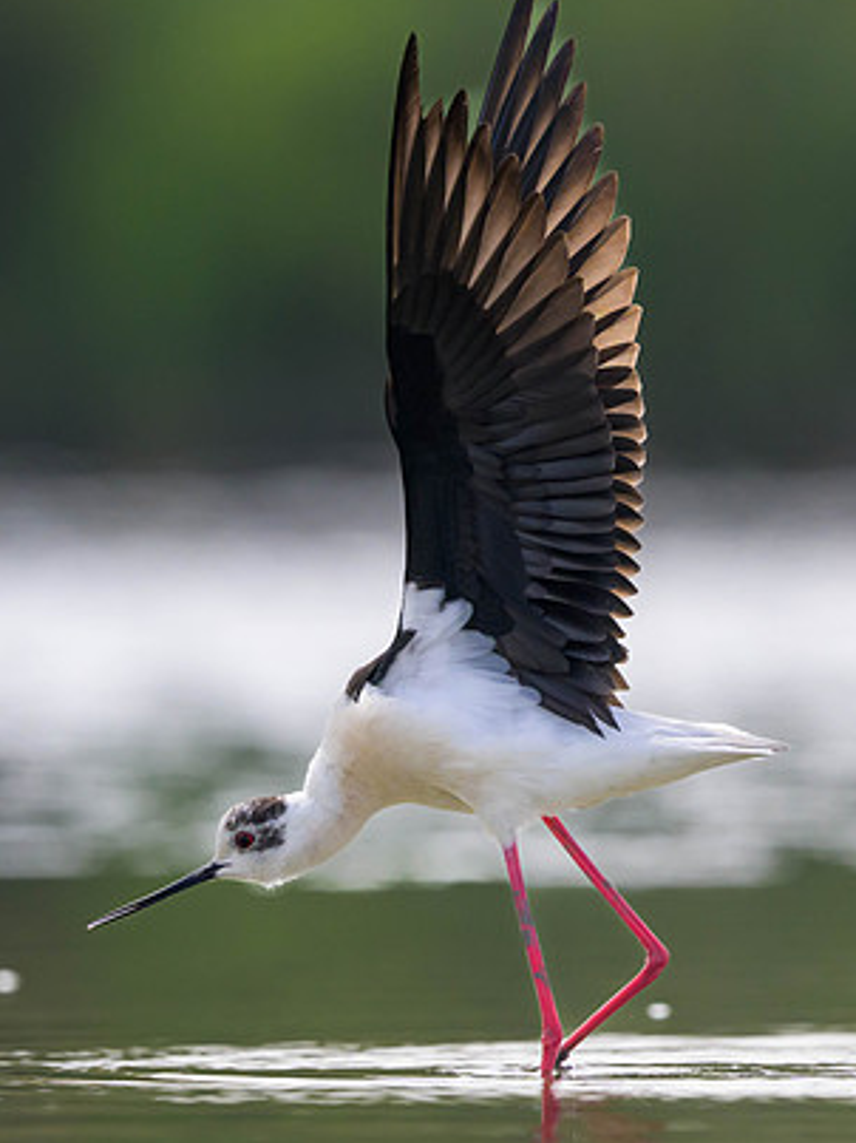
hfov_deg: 1.5
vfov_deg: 2.1
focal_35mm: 961
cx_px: 45
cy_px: 848
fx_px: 31702
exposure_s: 1/4000
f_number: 5
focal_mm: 400
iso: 560
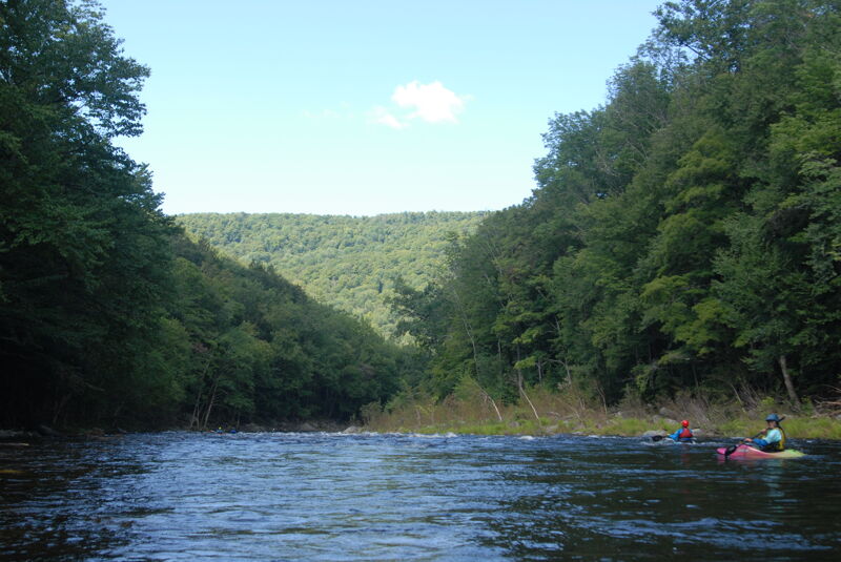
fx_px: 982
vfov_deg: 32.0
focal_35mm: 42
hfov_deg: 46.4
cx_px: 420
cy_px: 281
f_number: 5.6
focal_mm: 28
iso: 250
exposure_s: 1/250
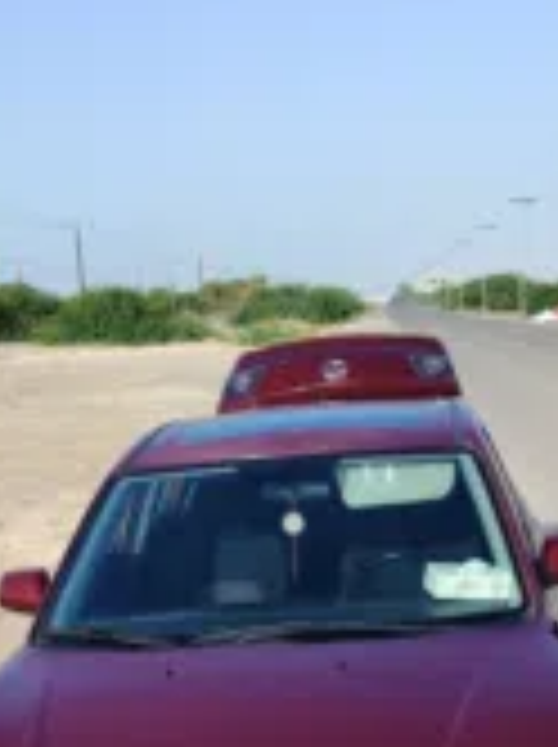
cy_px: 680
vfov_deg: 31.6
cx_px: 266
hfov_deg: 25.2
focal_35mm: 58
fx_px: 1250
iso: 100
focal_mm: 5.25
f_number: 1.75
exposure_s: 1/597
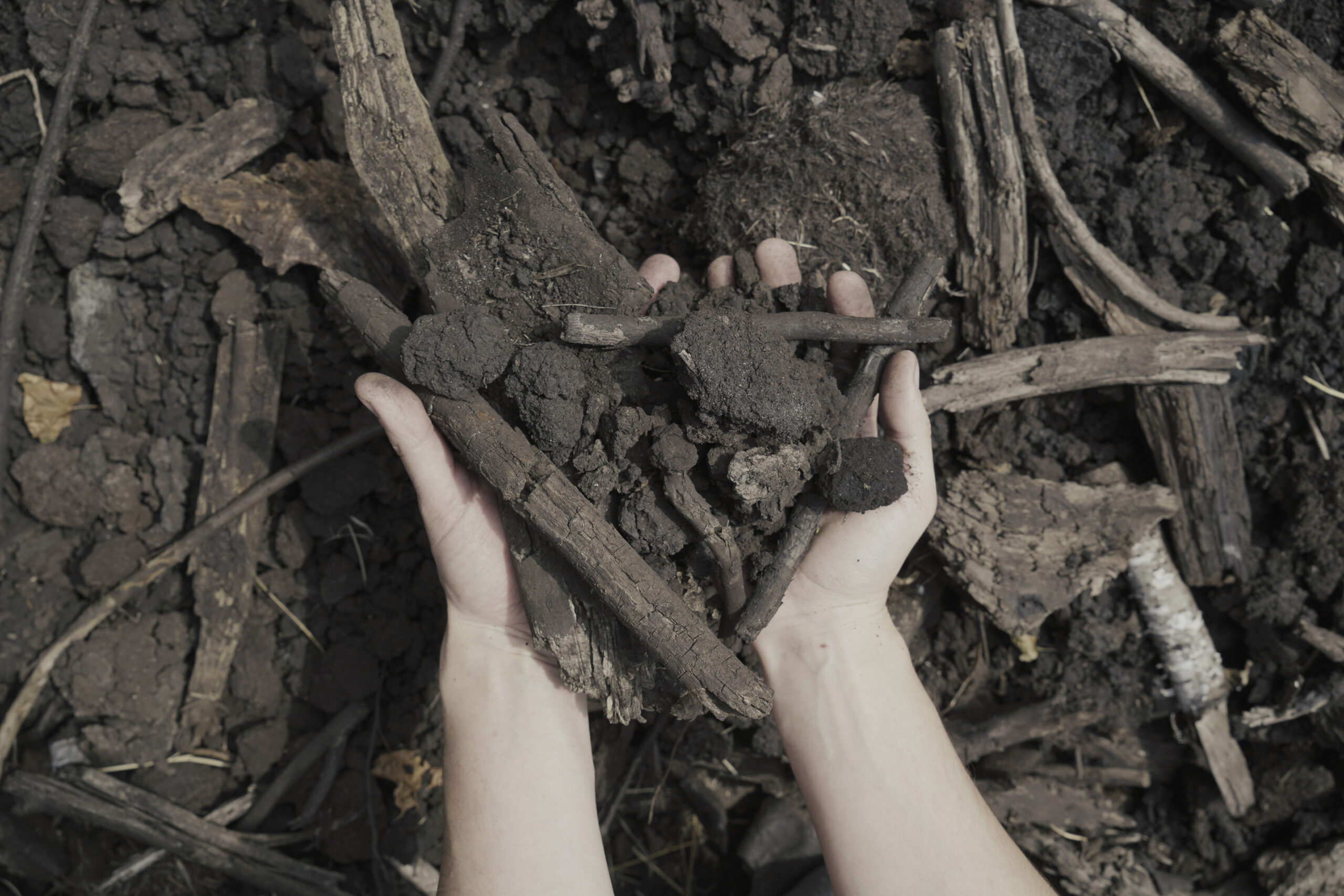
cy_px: 448
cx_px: 672
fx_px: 1344
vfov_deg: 36.9
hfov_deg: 53.1
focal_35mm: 36
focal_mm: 36
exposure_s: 1/1000
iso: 800
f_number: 7.1
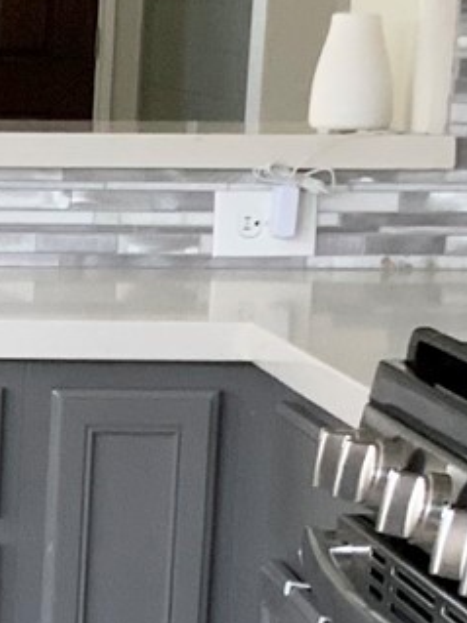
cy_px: 885
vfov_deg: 10.3
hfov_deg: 7.8
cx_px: -293
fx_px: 3348
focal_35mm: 186
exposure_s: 1/60
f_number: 1.8
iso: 80
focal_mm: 3
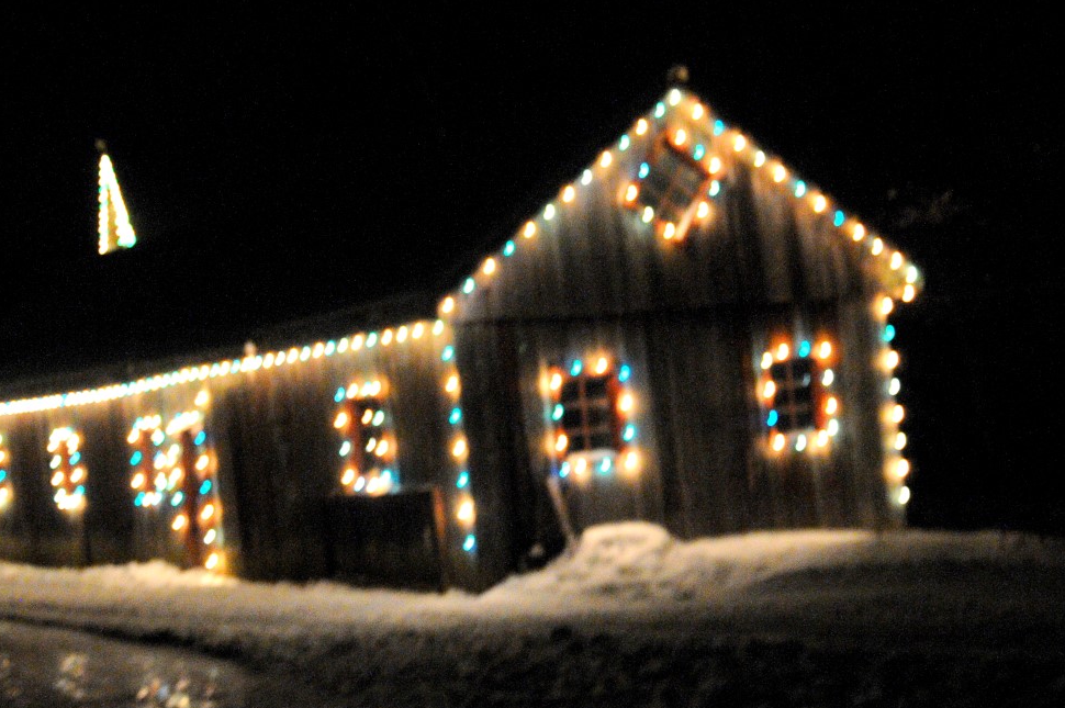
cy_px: 334
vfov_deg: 21.6
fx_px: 1857
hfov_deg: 32.0
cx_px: 537
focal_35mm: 63
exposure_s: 1/15
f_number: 4
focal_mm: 25
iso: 3200
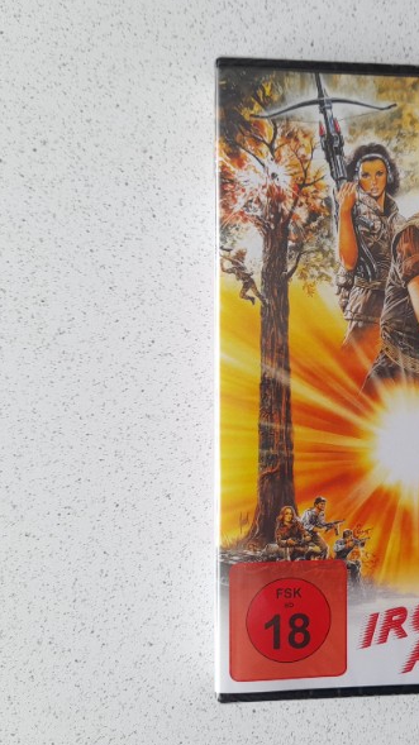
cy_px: 373
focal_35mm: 37
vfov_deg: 54.0
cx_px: 373
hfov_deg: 30.6
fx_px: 731
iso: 40
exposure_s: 1/50
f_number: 2
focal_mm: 4.6
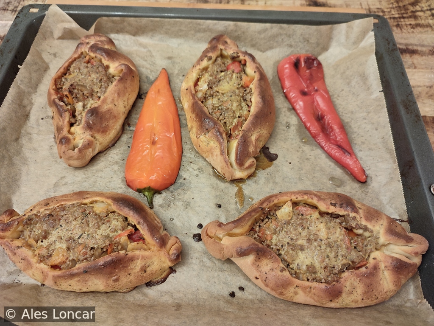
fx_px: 313
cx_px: 217
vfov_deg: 54.9
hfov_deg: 69.4
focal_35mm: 25
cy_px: 163
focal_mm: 6.04
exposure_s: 1/20
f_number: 1.9
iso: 911
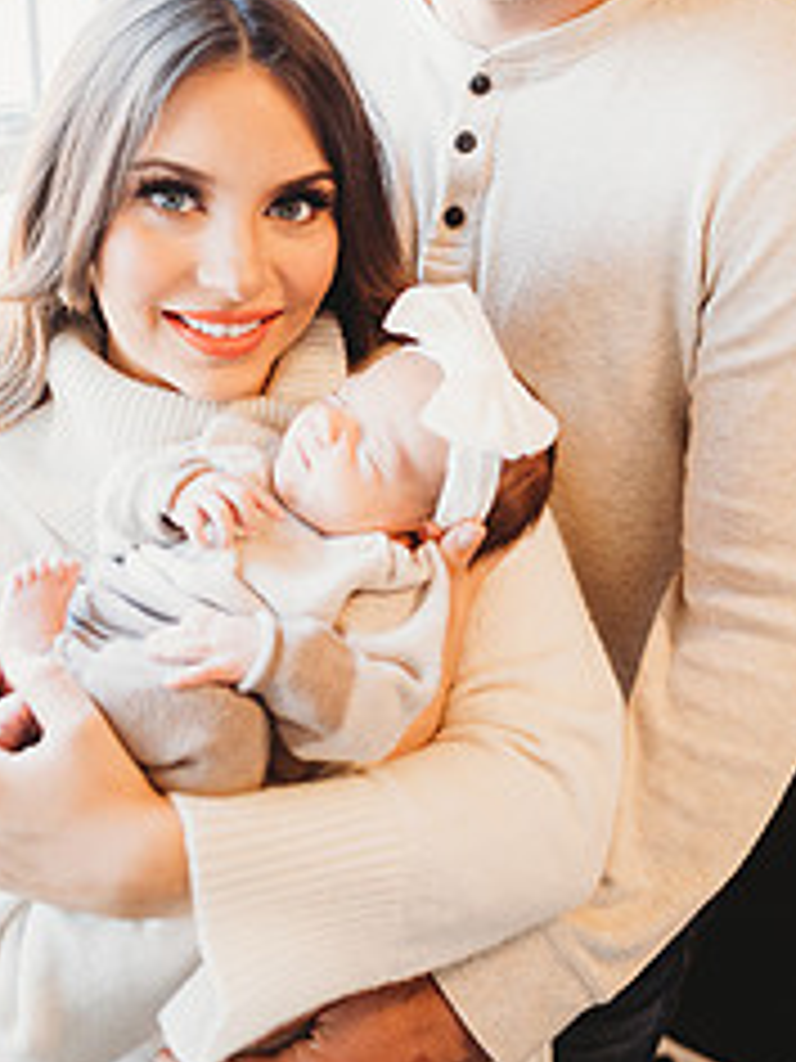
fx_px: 1349
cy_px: 369
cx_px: 351
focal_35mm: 44
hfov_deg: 32.8
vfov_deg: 42.5
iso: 320
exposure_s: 1/200
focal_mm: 24
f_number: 2
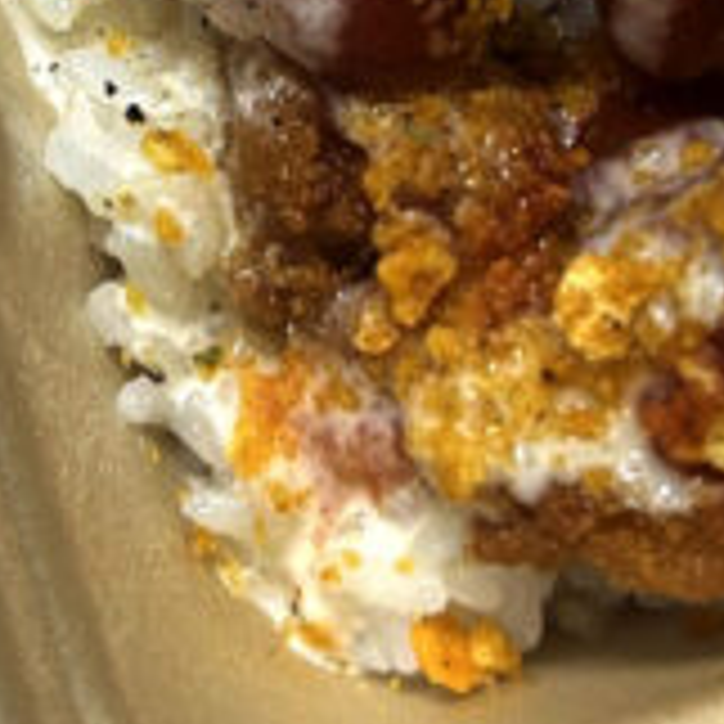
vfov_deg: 11.6
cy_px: -211
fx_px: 3455
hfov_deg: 11.9
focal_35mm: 146
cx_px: 126
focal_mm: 5.7
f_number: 1.5
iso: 100
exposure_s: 1/60
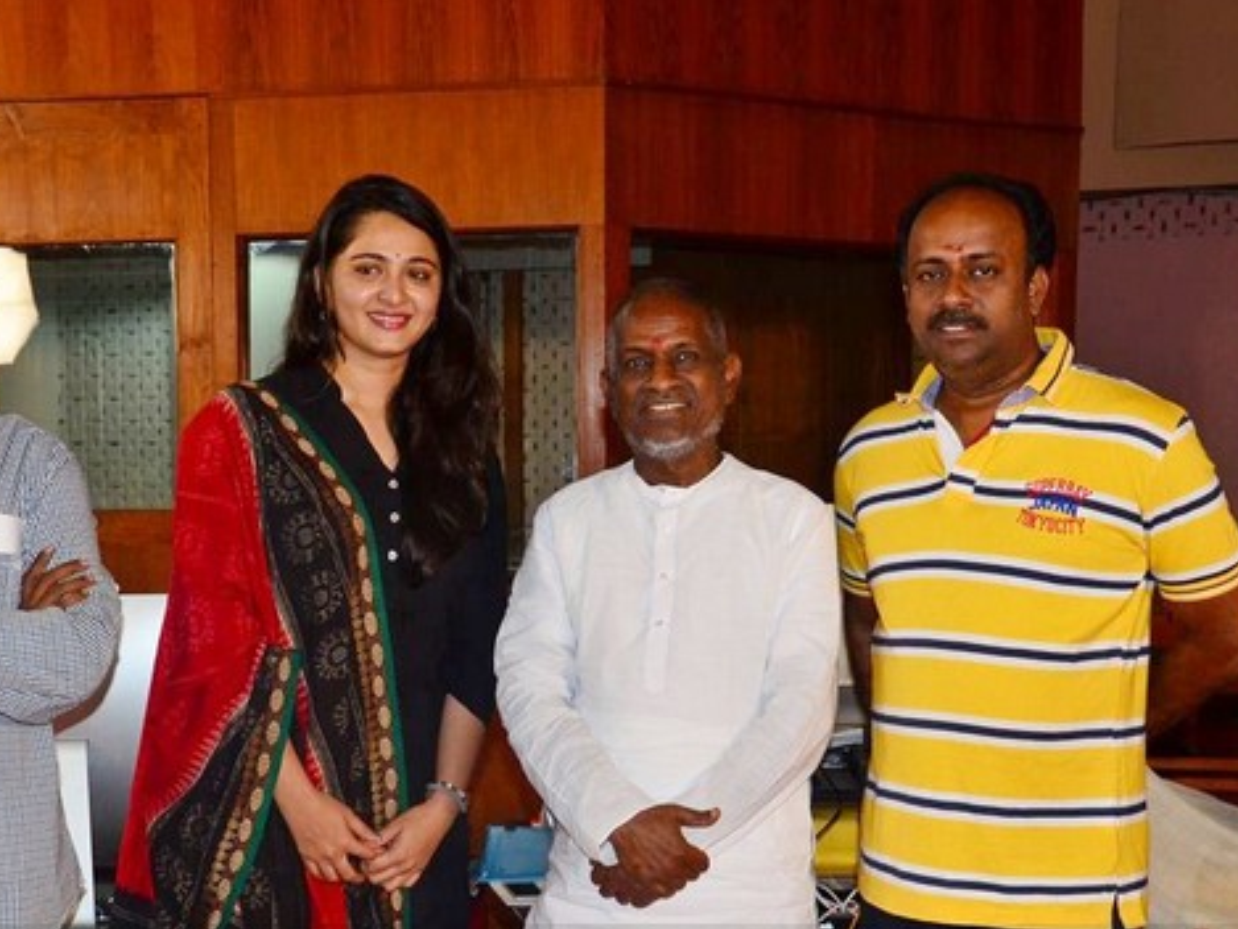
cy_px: 538
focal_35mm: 55
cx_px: 467
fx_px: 1968
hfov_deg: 34.8
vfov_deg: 26.5
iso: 1000
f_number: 7.1
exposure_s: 1/60
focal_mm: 28
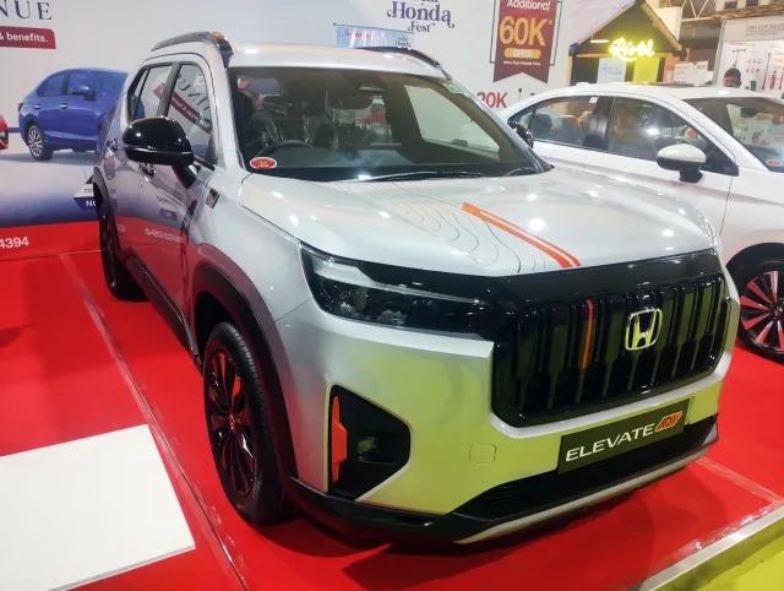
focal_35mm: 28
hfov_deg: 63.4
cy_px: 296
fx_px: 635
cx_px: 392
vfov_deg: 49.9
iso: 728
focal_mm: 4.27
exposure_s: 1/50
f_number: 1.8
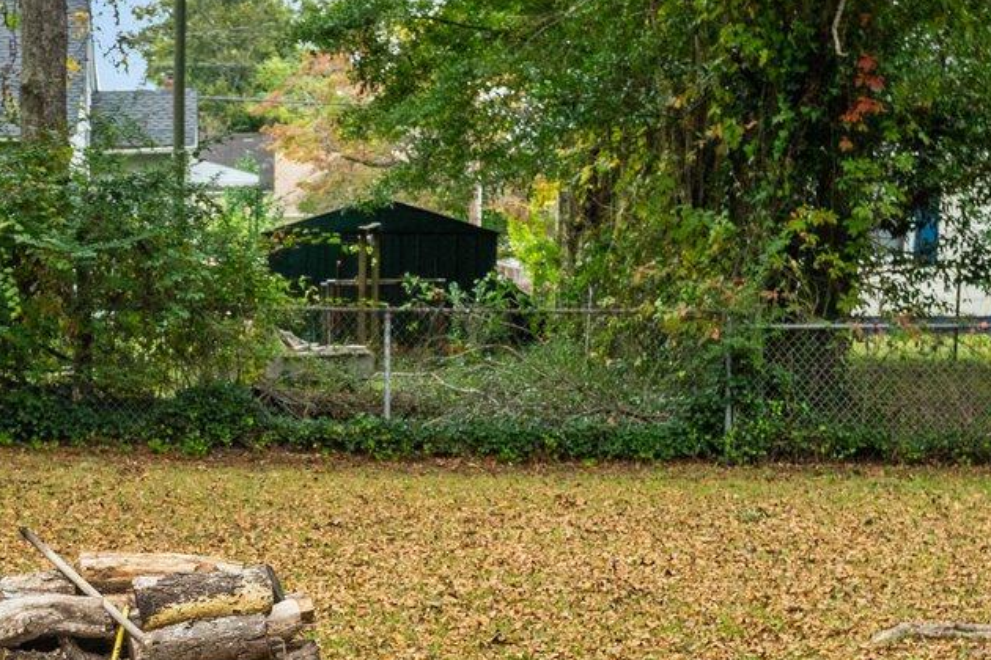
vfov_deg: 11.5
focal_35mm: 117
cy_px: 766
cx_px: 72
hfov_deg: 17.2
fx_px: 3220
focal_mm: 36
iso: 200
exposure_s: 1/50
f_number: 9
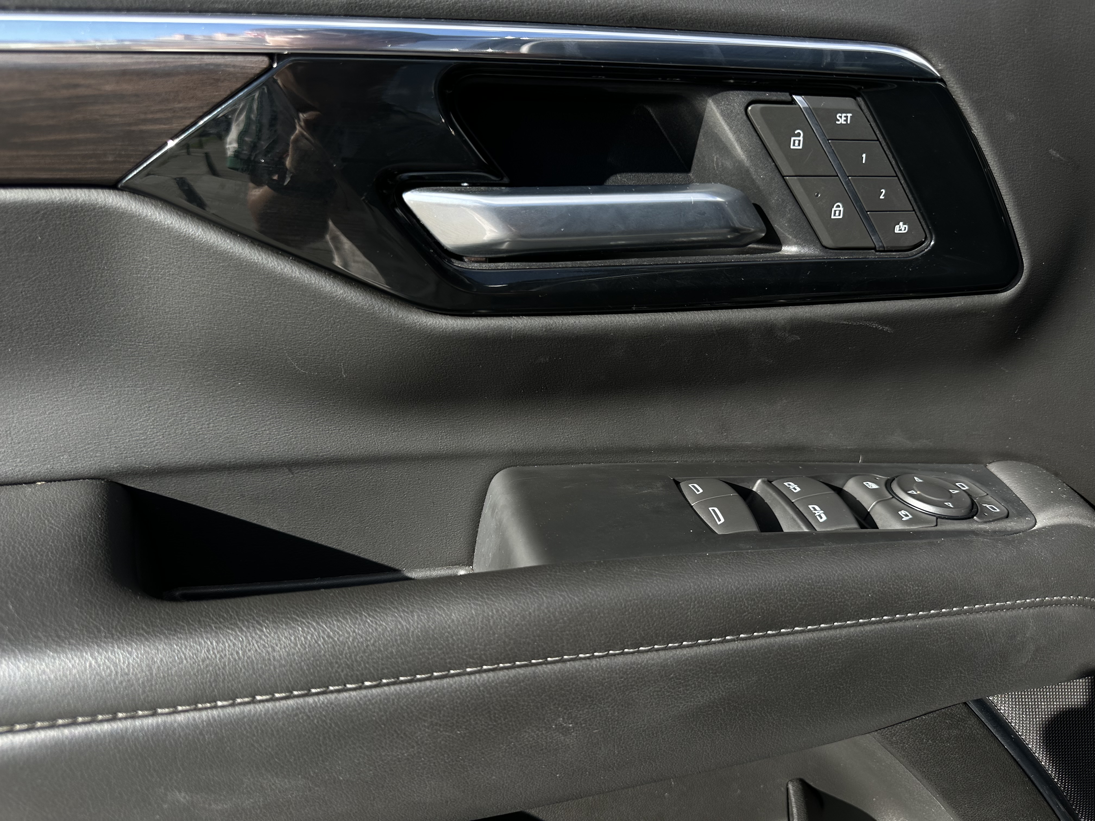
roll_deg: -0.1
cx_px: 548
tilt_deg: -27.4
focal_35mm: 24
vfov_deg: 56.8
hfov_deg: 71.6
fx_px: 759
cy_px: 410
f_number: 1.78
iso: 80
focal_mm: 6.86
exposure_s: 1/1289
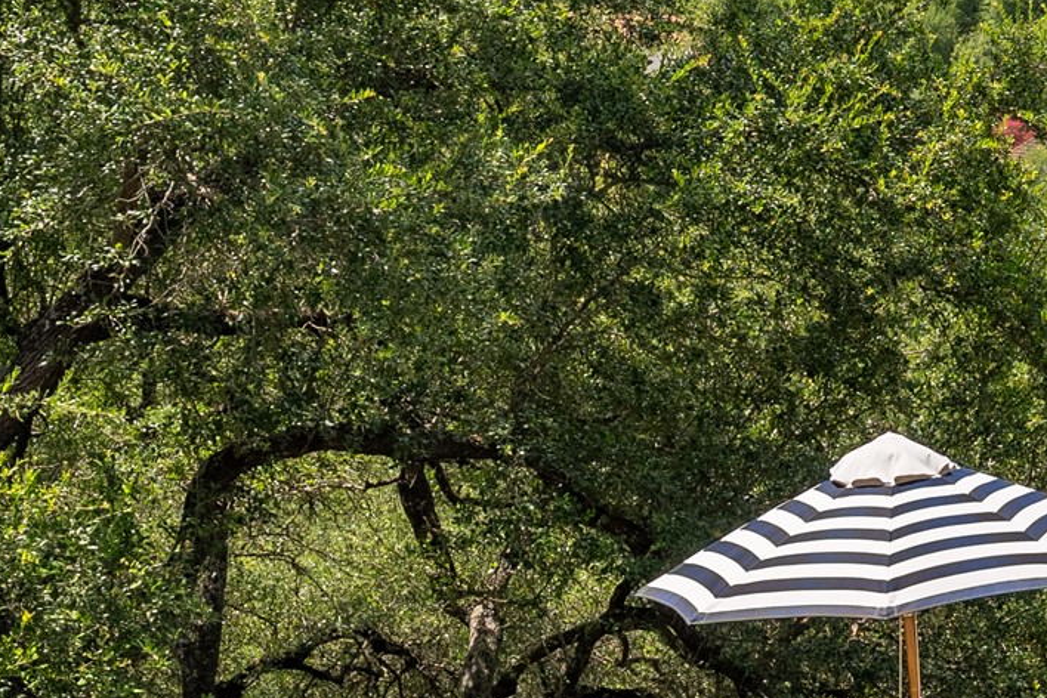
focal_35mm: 97
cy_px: 97
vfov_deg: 14.1
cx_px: 1400
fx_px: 2807
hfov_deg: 19.3
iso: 200
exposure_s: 1/100
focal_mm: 31.5
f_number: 7.1
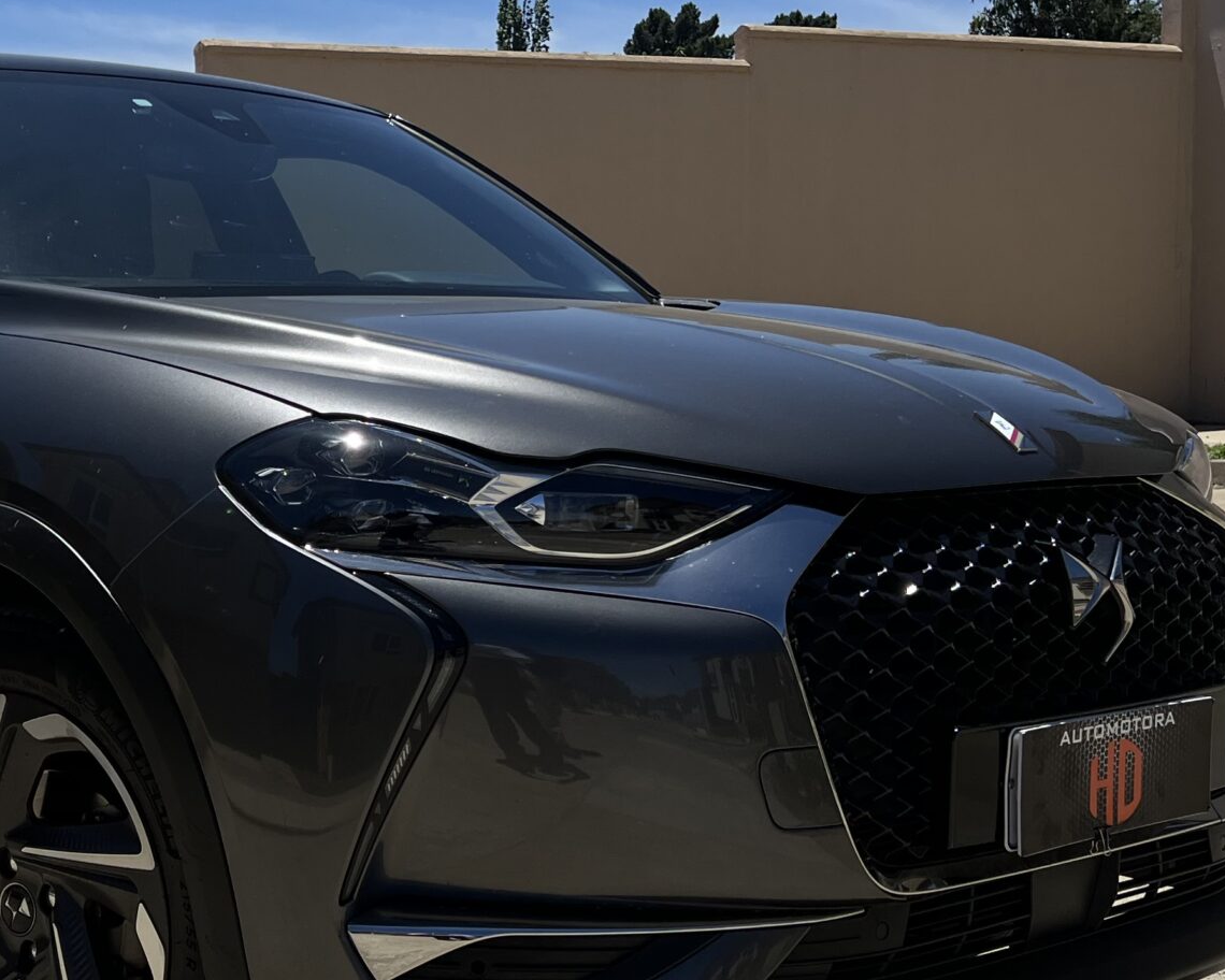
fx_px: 2067
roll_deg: +1.0
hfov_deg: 32.3
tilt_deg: -3.6
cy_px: 447
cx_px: 291
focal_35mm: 57
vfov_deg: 26.7
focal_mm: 5.7
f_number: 1.5
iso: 50
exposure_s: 1/11364
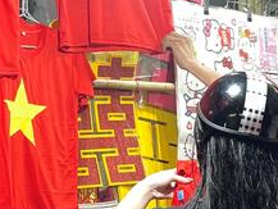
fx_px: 771
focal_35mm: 96
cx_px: 50
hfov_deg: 20.2
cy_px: 176
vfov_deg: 15.3
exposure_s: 1/50
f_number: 1.6
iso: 80
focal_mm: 5.1
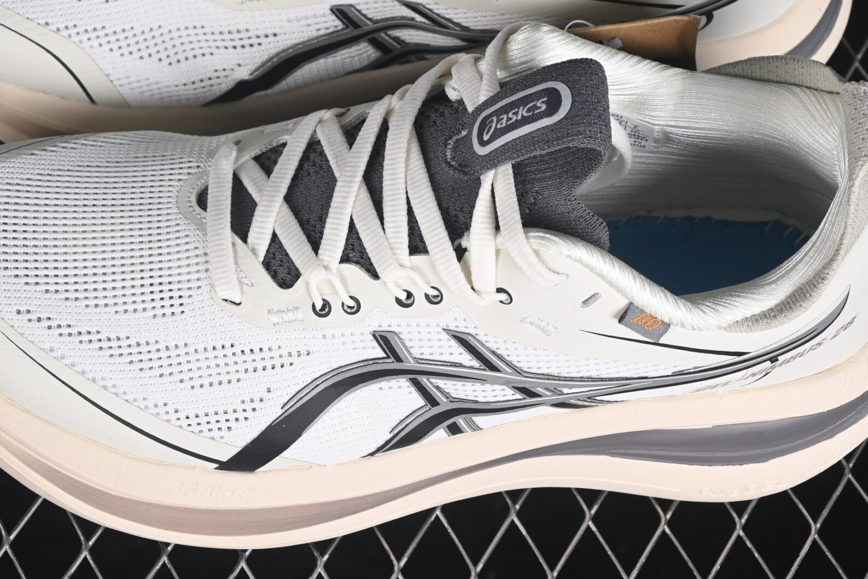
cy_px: 165
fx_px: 2917
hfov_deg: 16.9
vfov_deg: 11.3
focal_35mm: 121
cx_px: 411
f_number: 7.1
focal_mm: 50
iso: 160
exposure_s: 1/80
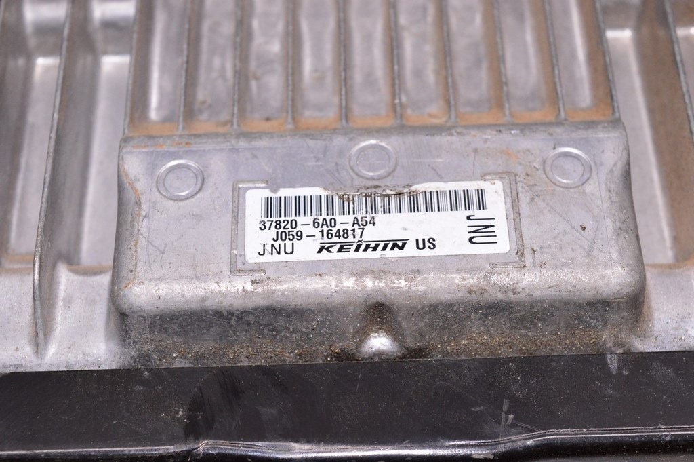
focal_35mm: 69
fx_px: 1329
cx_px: 347
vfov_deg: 19.7
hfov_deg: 29.3
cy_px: 231
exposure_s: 1/160
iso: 1600
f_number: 8
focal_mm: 46
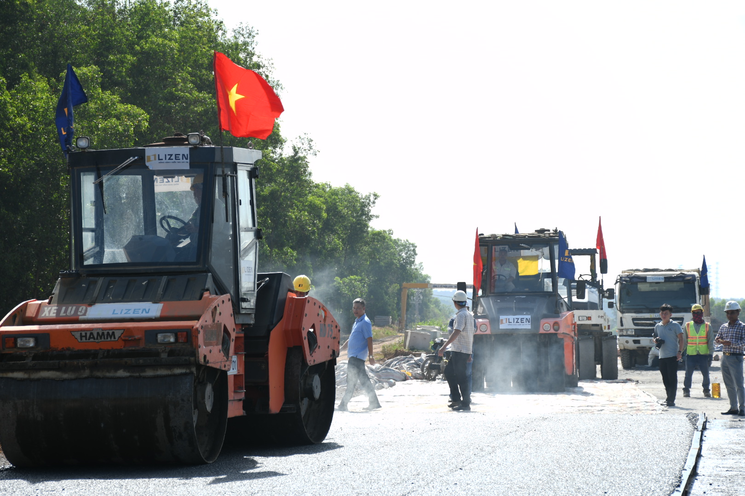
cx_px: 372
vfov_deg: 12.2
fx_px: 2318
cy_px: 248
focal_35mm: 112
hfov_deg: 18.3
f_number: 5.6
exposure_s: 1/200
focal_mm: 75
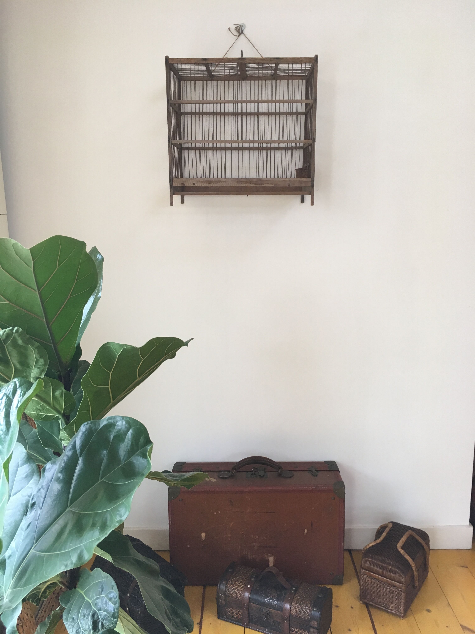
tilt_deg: -11.0
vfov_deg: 61.7
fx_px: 531
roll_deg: +1.8
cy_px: 317
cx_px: 238
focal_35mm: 29
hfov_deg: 48.2
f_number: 2.2
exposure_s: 1/33
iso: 40
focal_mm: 4.15
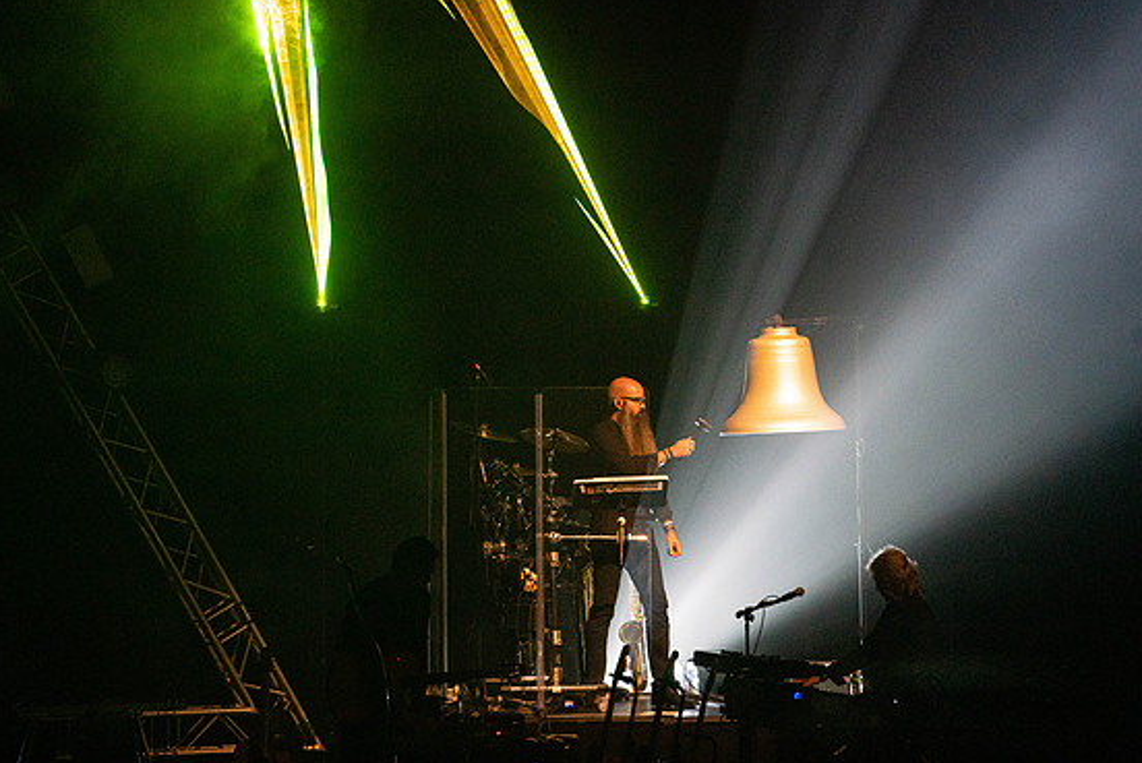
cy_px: 373
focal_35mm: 210
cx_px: 583
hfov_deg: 9.8
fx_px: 6667
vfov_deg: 6.6
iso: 6400
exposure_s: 1/250
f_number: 5.6
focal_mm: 200
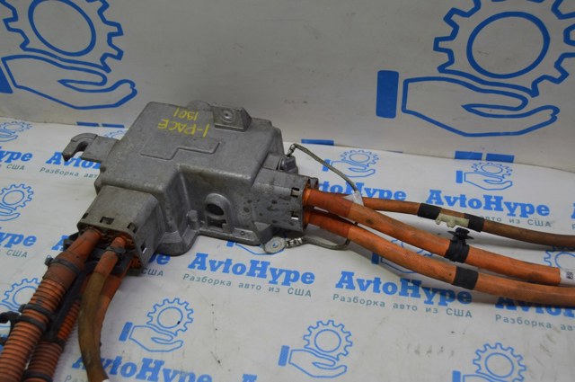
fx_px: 622
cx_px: 288
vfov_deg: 34.1
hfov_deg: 49.6
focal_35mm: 39
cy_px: 191
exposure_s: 1/80
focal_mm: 26
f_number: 4.5
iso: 400
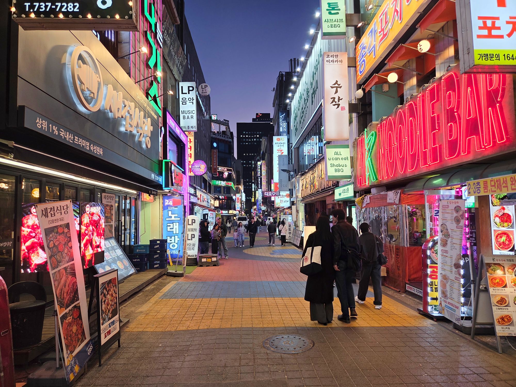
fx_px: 343
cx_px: 258
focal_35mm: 23
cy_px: 194
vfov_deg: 58.9
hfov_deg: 73.9
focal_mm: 5.4
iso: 50
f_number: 1.8
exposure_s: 1/120
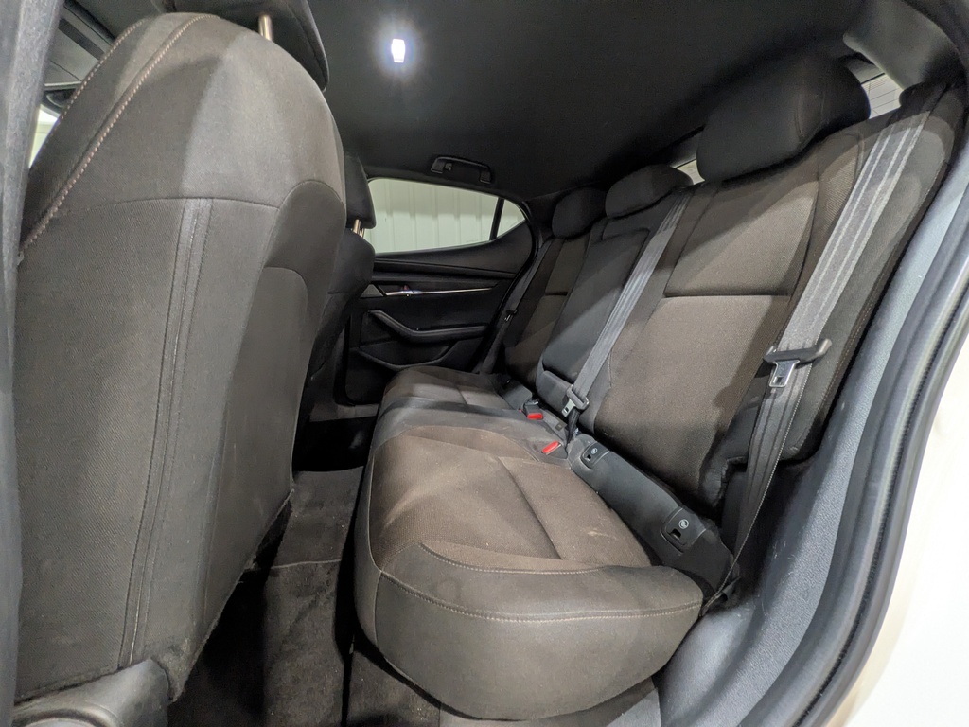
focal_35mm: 14
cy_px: 364
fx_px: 392
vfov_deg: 85.7
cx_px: 484
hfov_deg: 102.1
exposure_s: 1/24
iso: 127
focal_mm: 1.83
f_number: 2.2
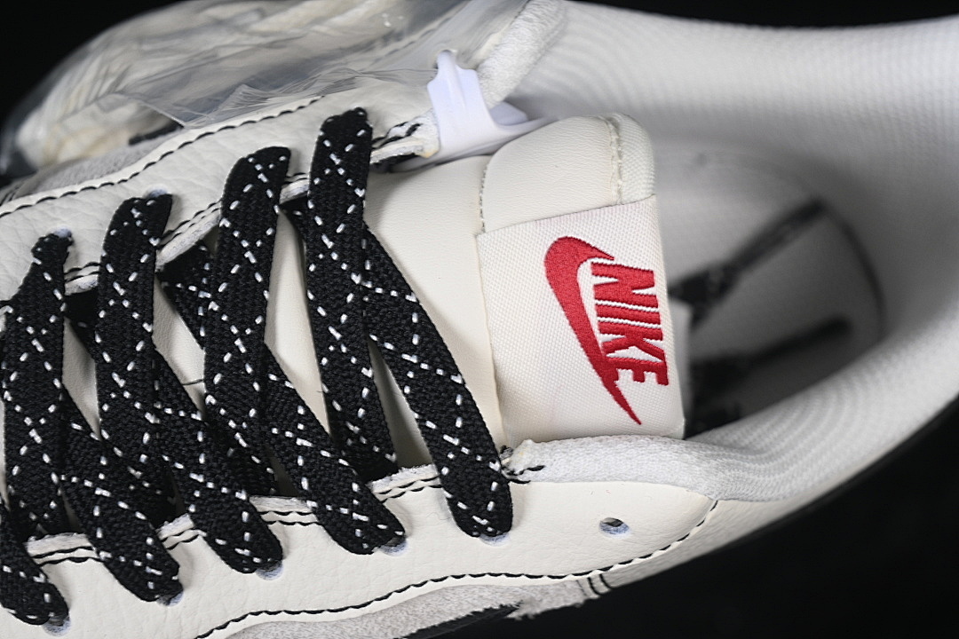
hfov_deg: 27.0
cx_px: 480
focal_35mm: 75
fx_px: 1998
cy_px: 320
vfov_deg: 18.2
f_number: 7.1
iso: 160
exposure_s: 1/80
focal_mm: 50
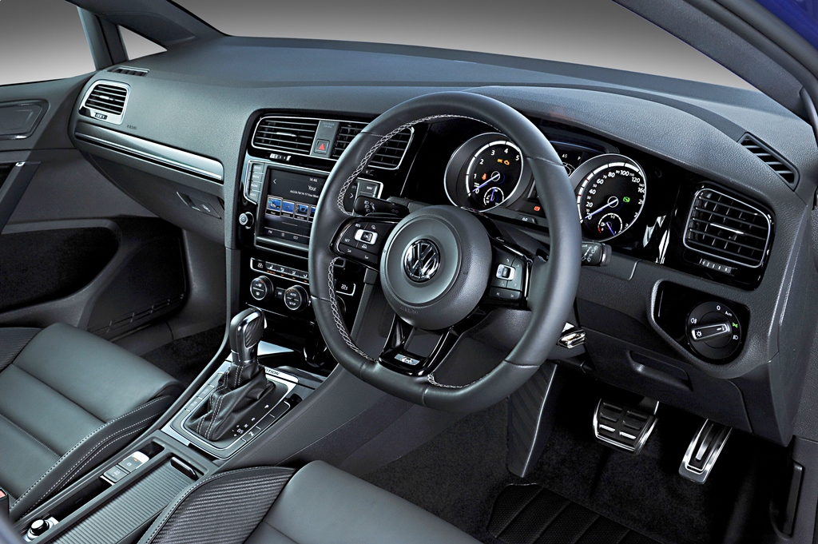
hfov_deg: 50.7
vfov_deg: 35.0
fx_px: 863
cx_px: 409
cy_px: 272
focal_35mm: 38
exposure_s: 1/10
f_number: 10
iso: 400
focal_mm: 38
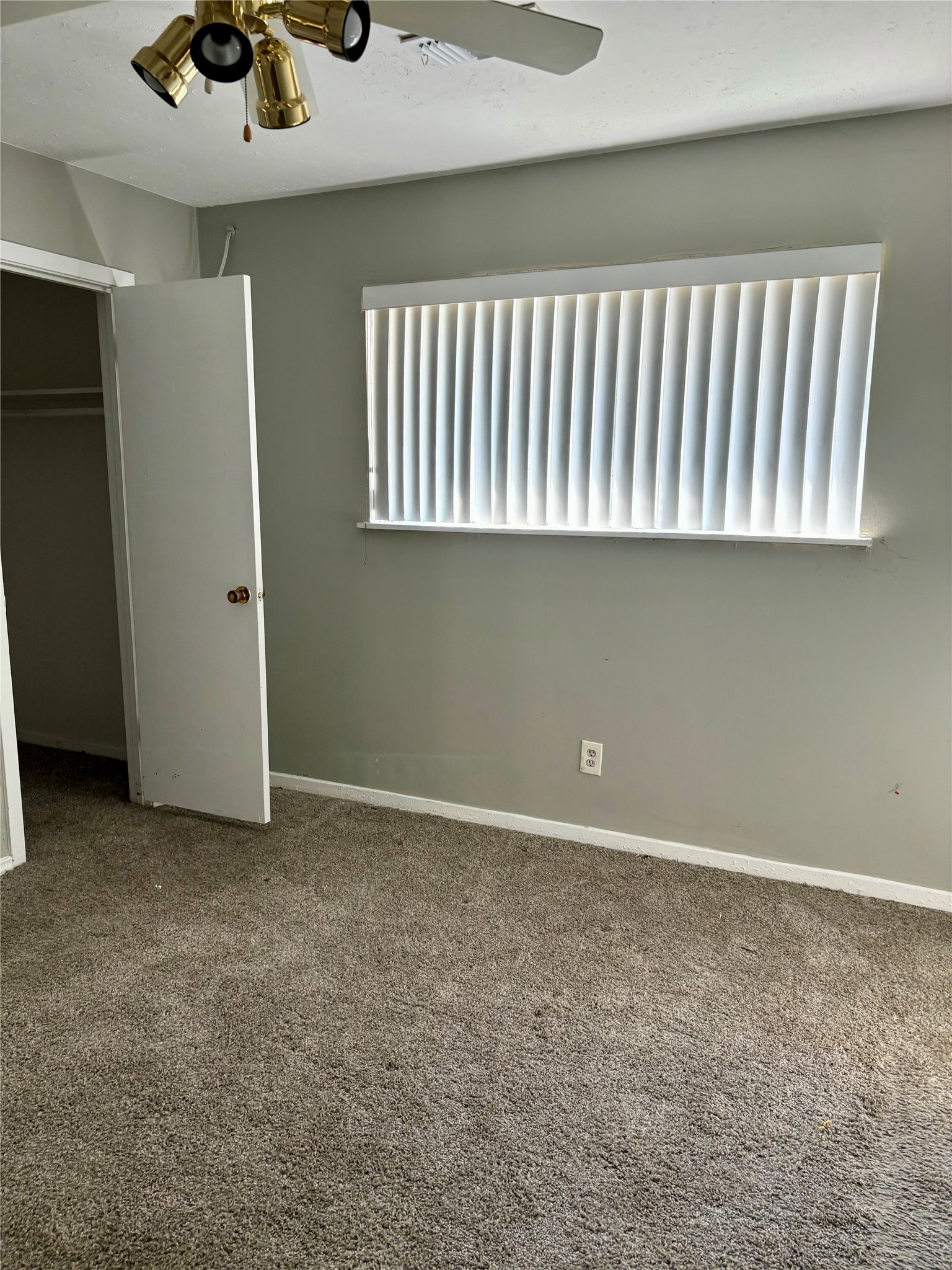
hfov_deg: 53.1
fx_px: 953
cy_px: 635
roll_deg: -1.2
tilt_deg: -10.8
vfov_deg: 67.3
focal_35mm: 26
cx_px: 476
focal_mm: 5.96
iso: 100
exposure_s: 1/60
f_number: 1.6
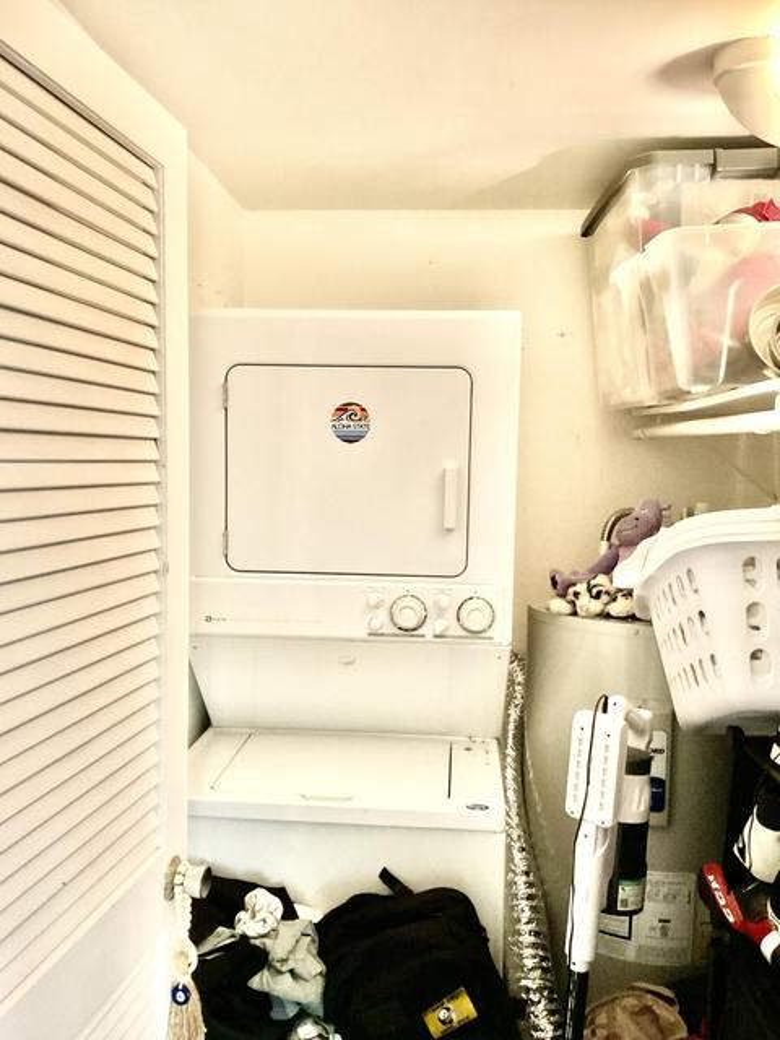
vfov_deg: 61.7
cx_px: 390
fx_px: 871
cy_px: 520
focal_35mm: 29
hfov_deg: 48.2
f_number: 1.8
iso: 320
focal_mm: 3
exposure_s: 1/30
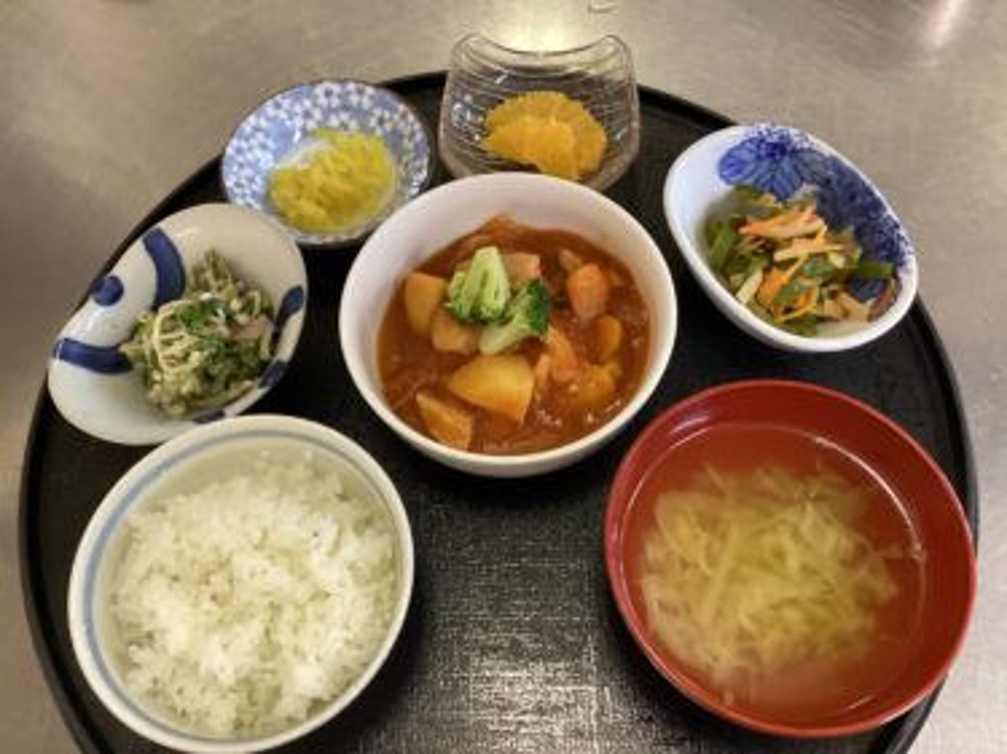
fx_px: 902
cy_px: 377
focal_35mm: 31
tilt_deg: -64.5
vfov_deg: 45.4
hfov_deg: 58.4
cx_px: 504
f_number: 2.4
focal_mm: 3.3
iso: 400
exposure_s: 1/40
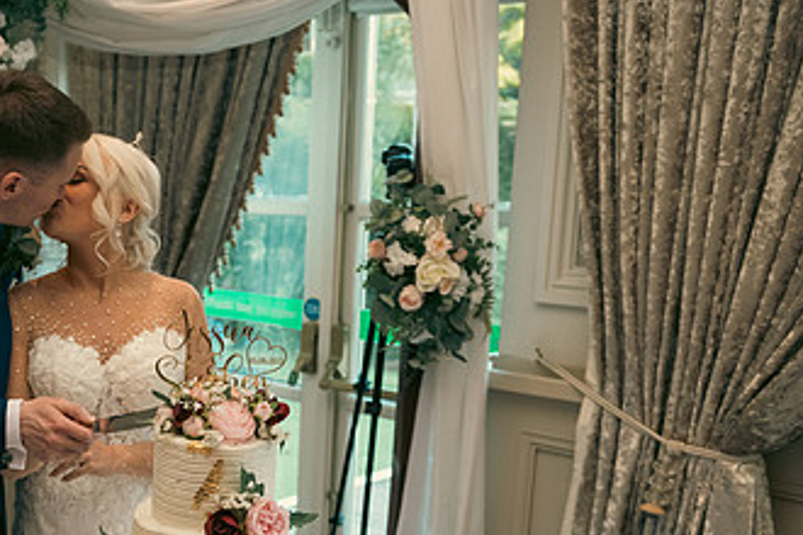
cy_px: 441
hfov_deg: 36.9
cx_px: 114
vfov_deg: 25.9
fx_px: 1137
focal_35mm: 51
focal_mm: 29
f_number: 3.5
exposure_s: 1/160
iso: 800
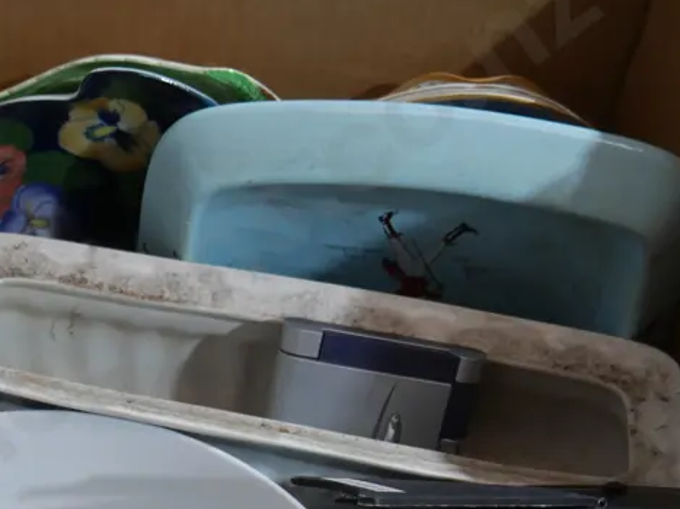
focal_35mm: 79
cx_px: -13
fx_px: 1551
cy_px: 436
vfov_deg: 18.4
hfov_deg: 23.6
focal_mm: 18
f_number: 4
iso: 640
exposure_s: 1/60
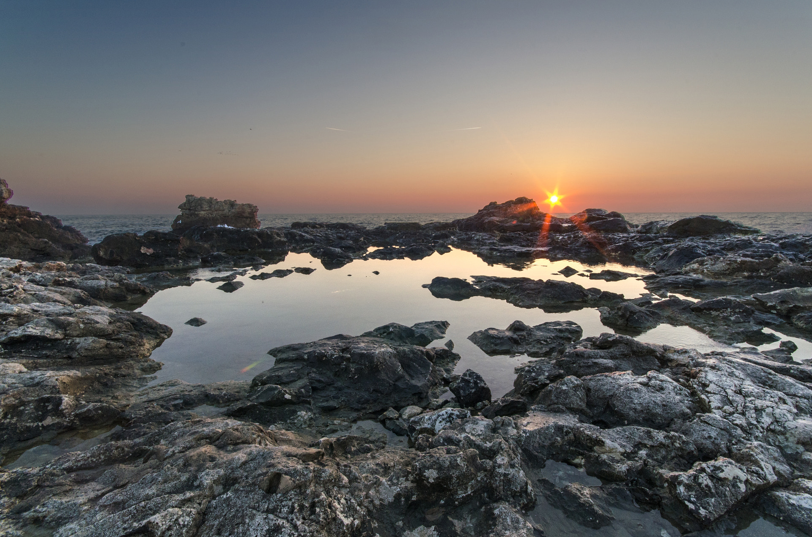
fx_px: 360
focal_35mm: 16
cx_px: 406
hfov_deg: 96.9
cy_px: 281
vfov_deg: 73.4
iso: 400
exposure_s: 1/30
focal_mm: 10
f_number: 18
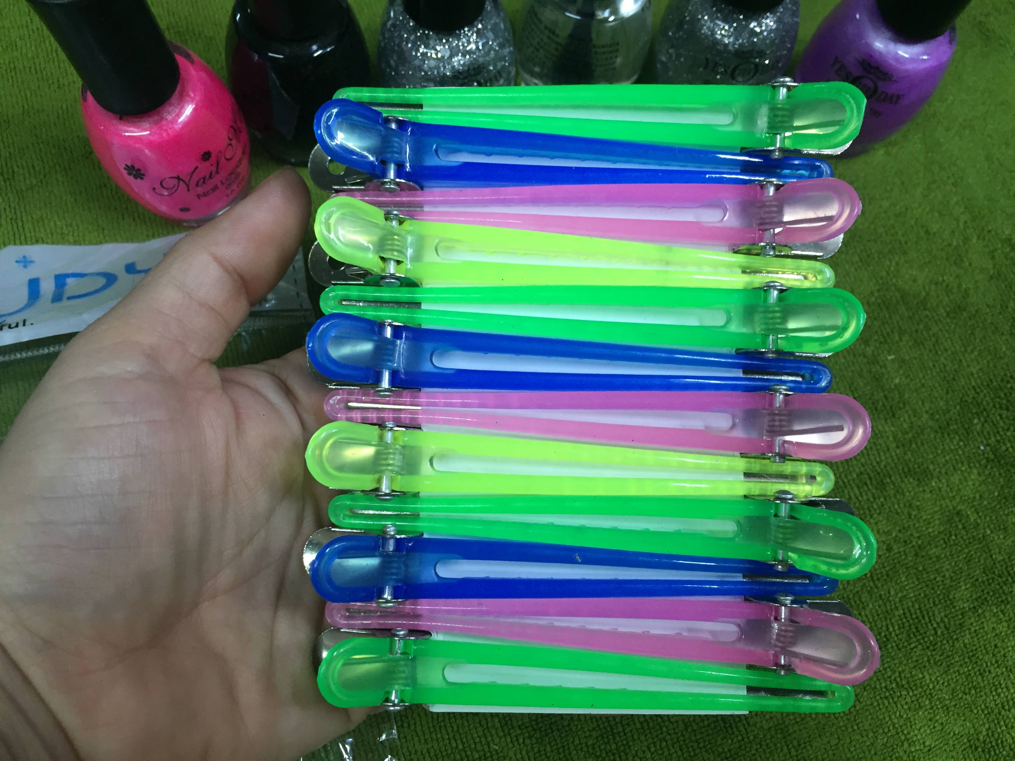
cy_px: 380
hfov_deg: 61.7
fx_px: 850
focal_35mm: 29
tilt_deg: -69.8
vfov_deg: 48.2
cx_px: 508
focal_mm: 4.15
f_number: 2.2
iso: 125
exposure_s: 1/33
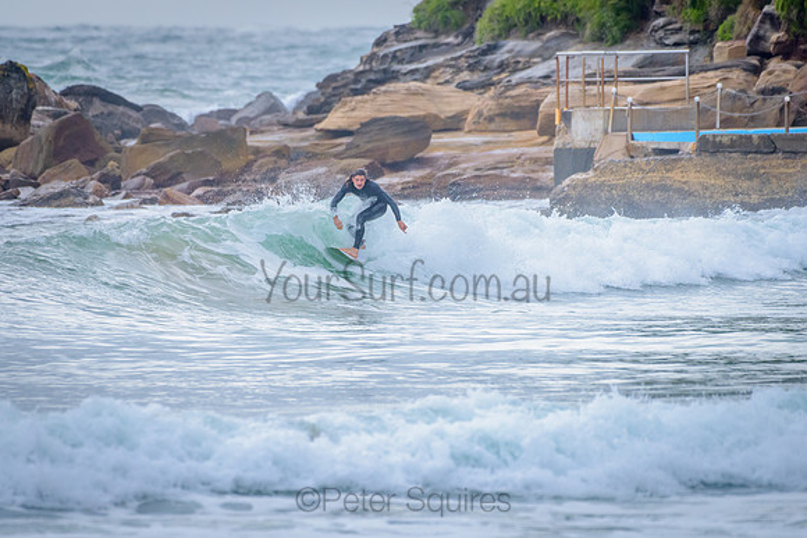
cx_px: 312
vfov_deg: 2.2
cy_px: 246
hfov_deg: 3.4
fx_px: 13742
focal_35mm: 613
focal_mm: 500
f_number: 5.6
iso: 800
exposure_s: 1/2000
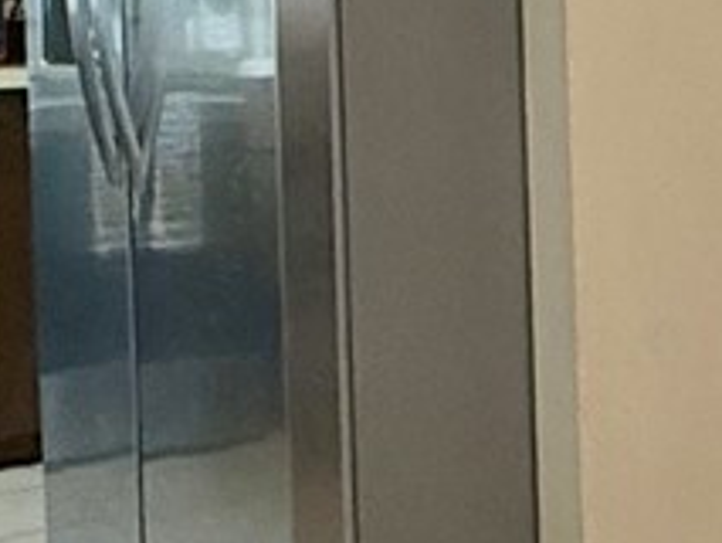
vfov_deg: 14.0
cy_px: 115
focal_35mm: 105
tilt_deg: -3.6
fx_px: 2191
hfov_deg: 16.8
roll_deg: +0.4
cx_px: 1115
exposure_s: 1/60
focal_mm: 2.22
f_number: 2.2
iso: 500
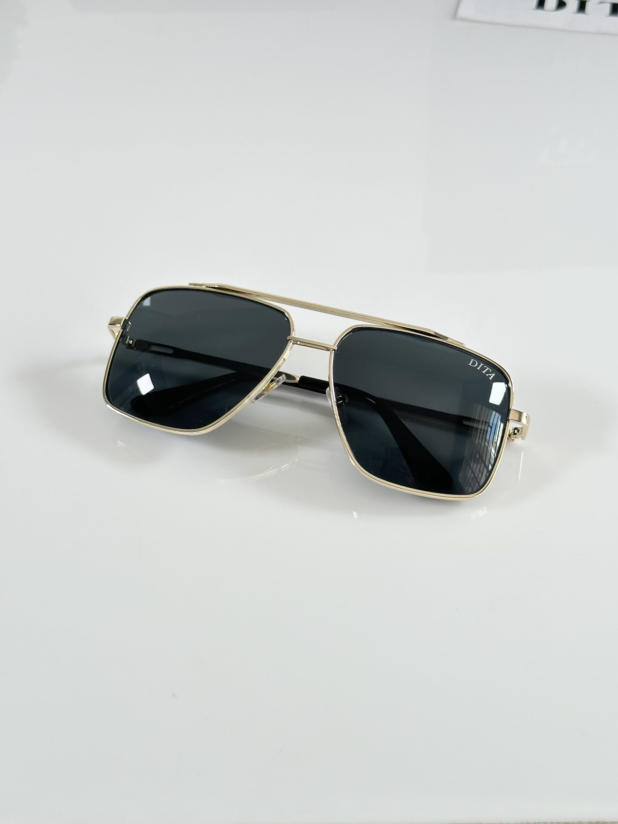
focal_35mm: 48
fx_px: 1143
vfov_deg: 39.7
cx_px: 309
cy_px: 412
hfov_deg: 30.3
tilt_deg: -45.1
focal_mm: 6.86
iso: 80
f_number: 1.78
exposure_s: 1/121
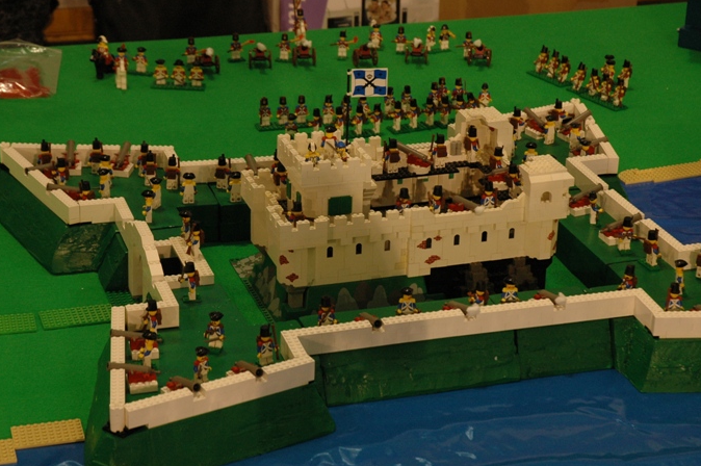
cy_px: 240
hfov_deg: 22.9
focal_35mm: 89
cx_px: 370
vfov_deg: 15.3
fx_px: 1731
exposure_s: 1/60
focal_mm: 50
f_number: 5.6
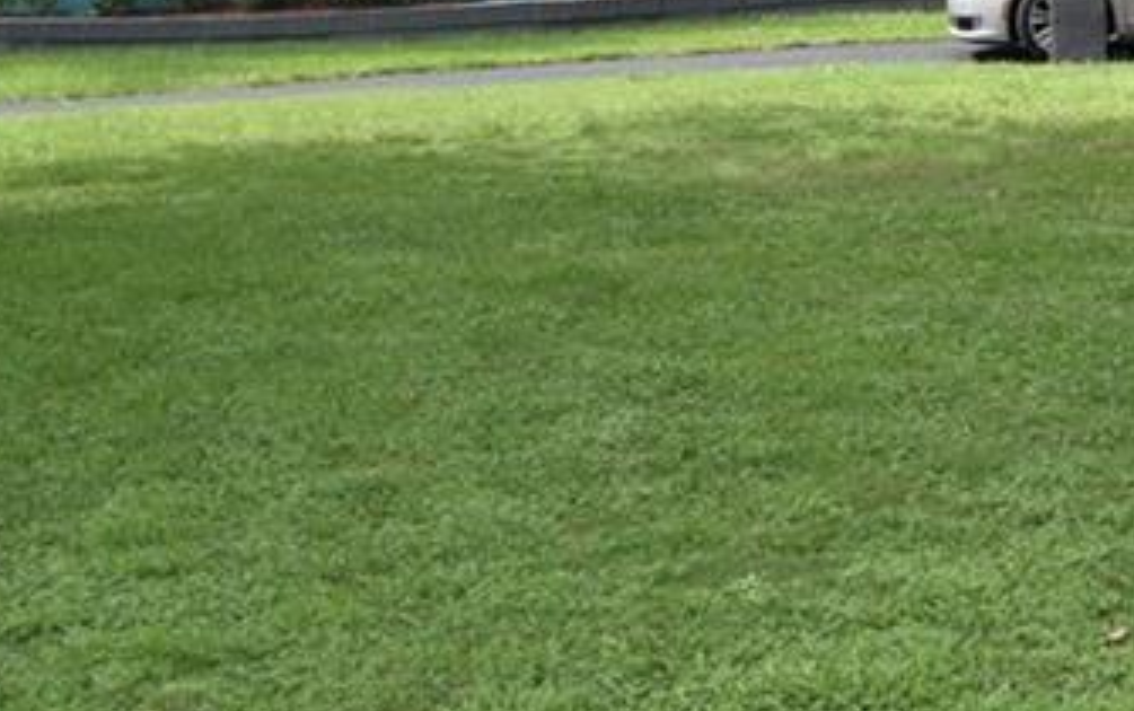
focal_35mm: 112
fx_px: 3464
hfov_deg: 17.9
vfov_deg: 11.6
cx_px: 1249
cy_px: -7
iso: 200
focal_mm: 24
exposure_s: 1/250
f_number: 8
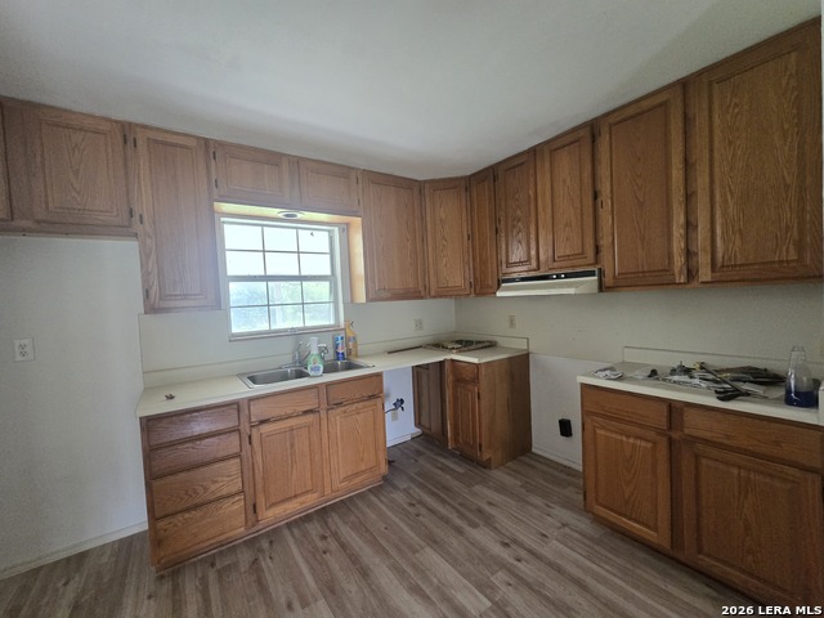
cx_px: 412
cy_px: 309
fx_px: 309
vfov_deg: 89.9
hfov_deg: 106.2
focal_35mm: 13
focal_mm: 2.2
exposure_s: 1/60
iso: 500
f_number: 2.2
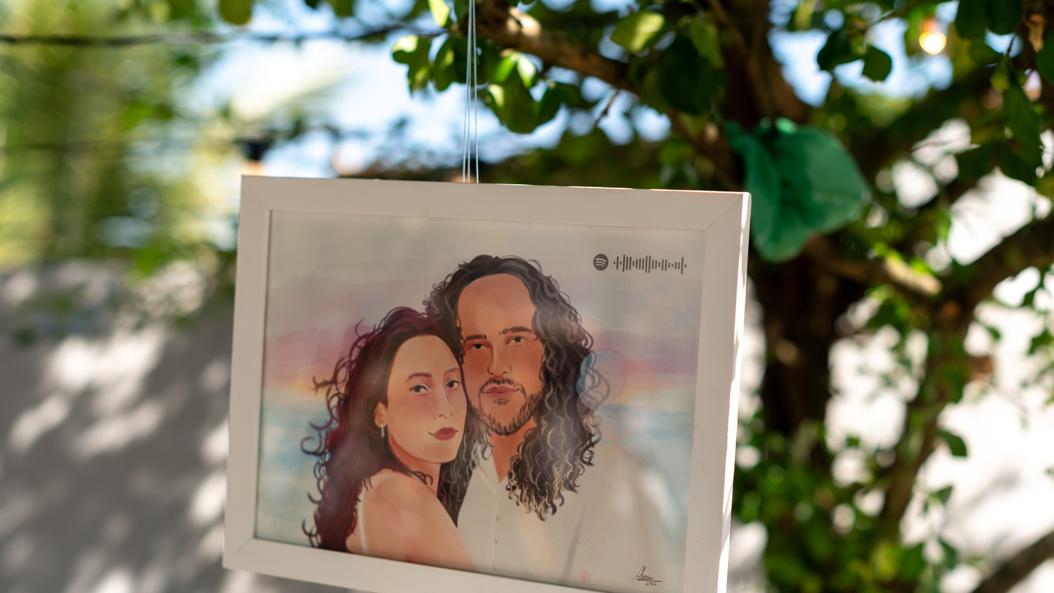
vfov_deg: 20.3
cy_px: 382
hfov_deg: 35.4
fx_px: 1649
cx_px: 559
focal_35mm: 59
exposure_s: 1/640
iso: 100
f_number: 2.5
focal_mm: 50
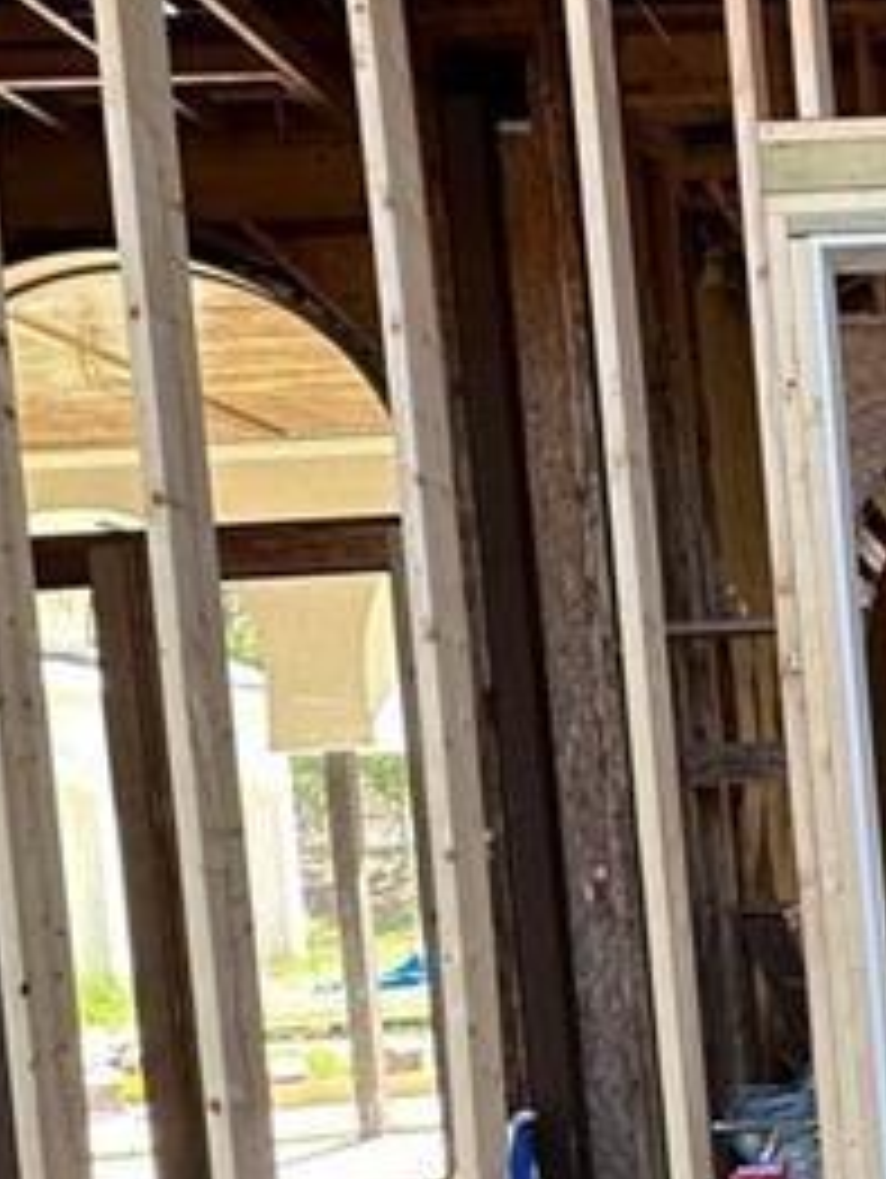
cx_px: 1210
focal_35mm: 41
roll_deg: +3.0
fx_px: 1397
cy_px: 828
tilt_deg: -1.7
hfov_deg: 27.8
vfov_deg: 44.7
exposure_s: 1/99
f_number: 2.2
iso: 64
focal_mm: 2.22
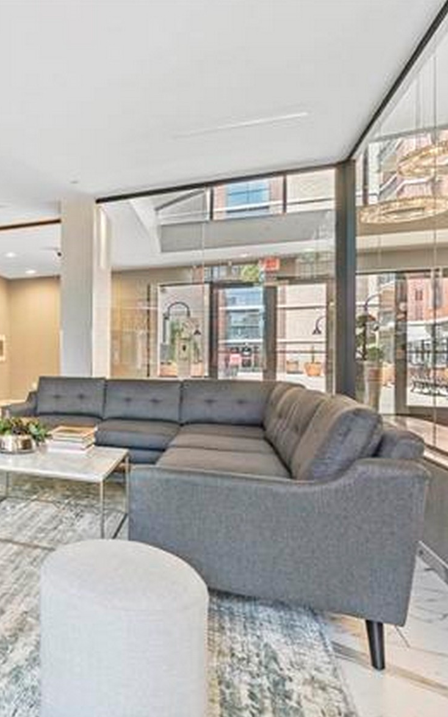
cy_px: 358
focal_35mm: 25
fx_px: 488
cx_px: -43
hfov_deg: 40.1
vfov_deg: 72.5
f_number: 18
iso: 500
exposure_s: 1.6
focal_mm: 16
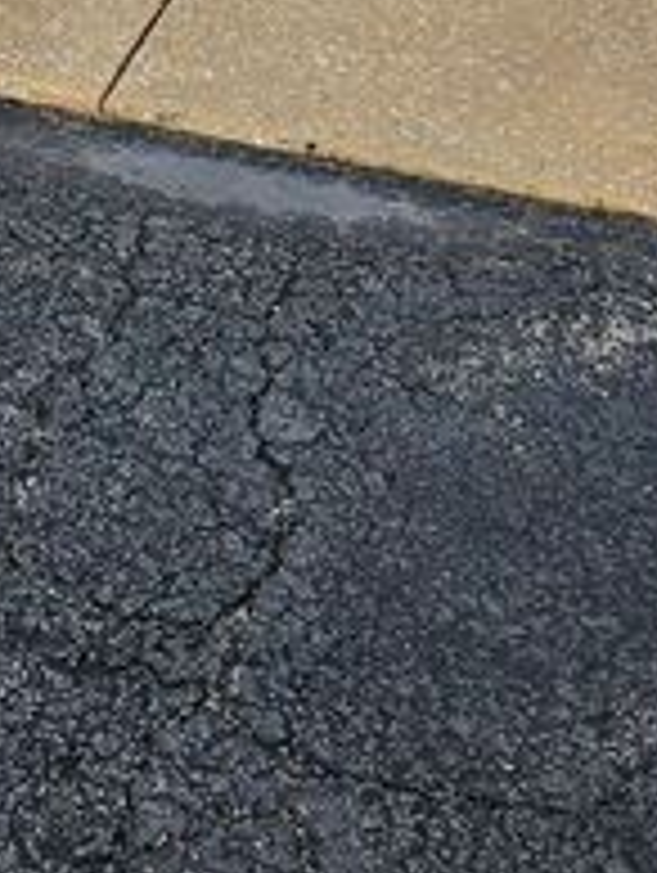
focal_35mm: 79
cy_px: -551
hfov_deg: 17.0
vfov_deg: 20.1
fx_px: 1995
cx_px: -315
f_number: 1.7
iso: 10
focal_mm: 6.3
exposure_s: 1/522
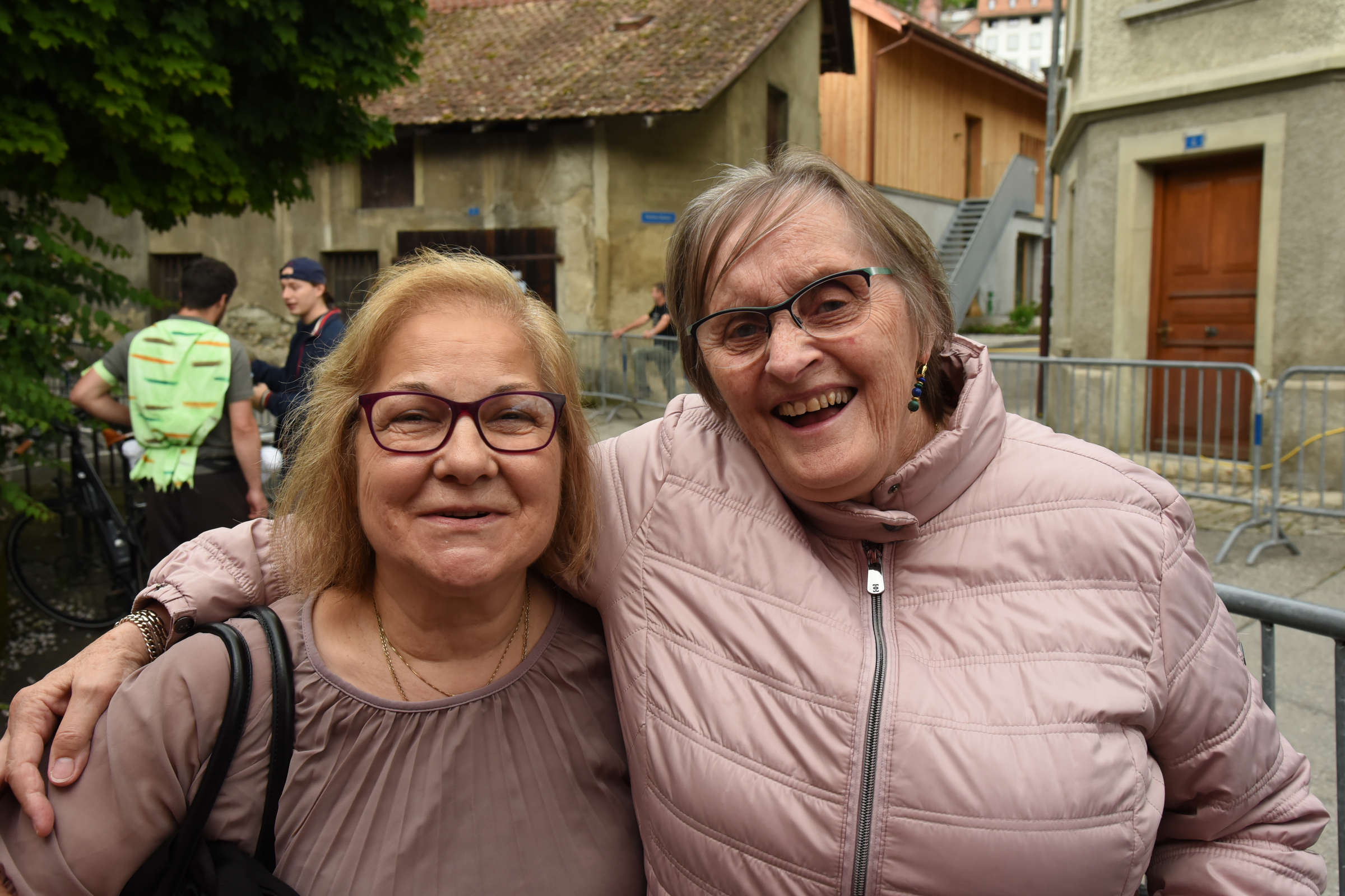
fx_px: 1420
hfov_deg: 50.7
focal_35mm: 38
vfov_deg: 35.1
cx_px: 672
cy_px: 448
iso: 1250
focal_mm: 38
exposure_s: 1/500
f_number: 10
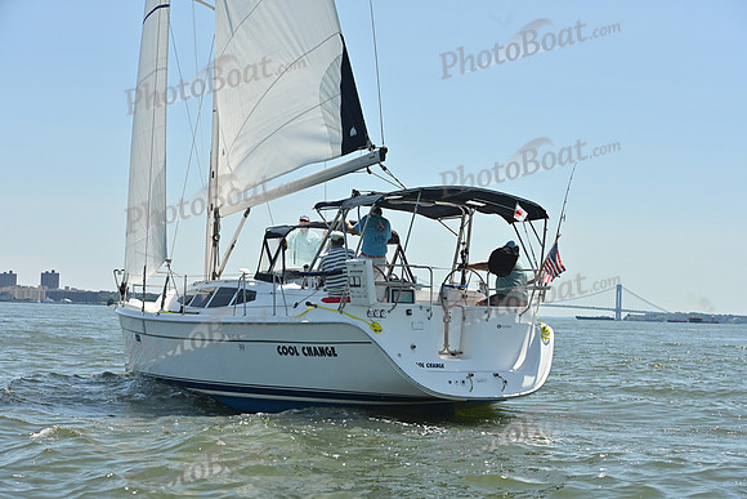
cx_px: 374
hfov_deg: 28.8
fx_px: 1453
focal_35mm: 70
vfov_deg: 19.5
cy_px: 250
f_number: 8
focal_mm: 70
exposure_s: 1/1600
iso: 320
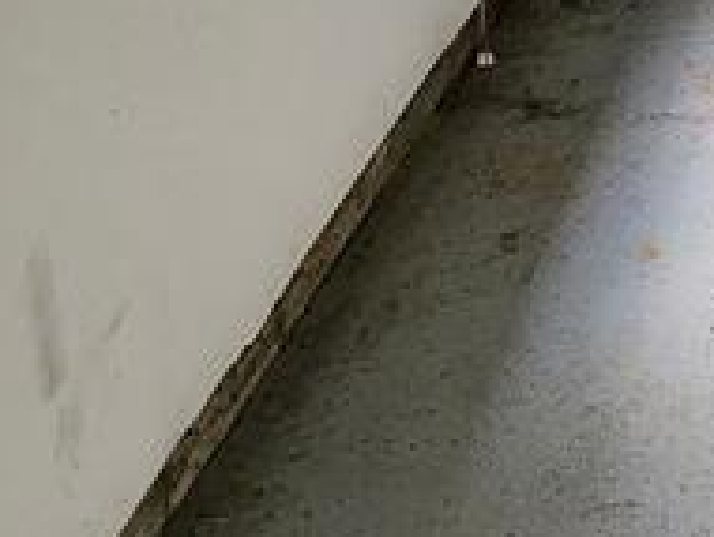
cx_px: 1101
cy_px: -402
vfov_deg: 17.5
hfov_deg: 22.3
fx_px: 1446
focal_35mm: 70
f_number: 2.2
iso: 320
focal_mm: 2.2
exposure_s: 1/60
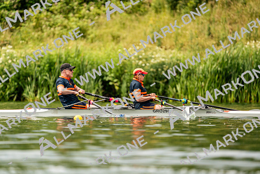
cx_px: 130
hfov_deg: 3.4
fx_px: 4334
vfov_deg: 2.3
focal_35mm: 600
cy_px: 87
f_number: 6.3
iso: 400
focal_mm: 600
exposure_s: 1/2000
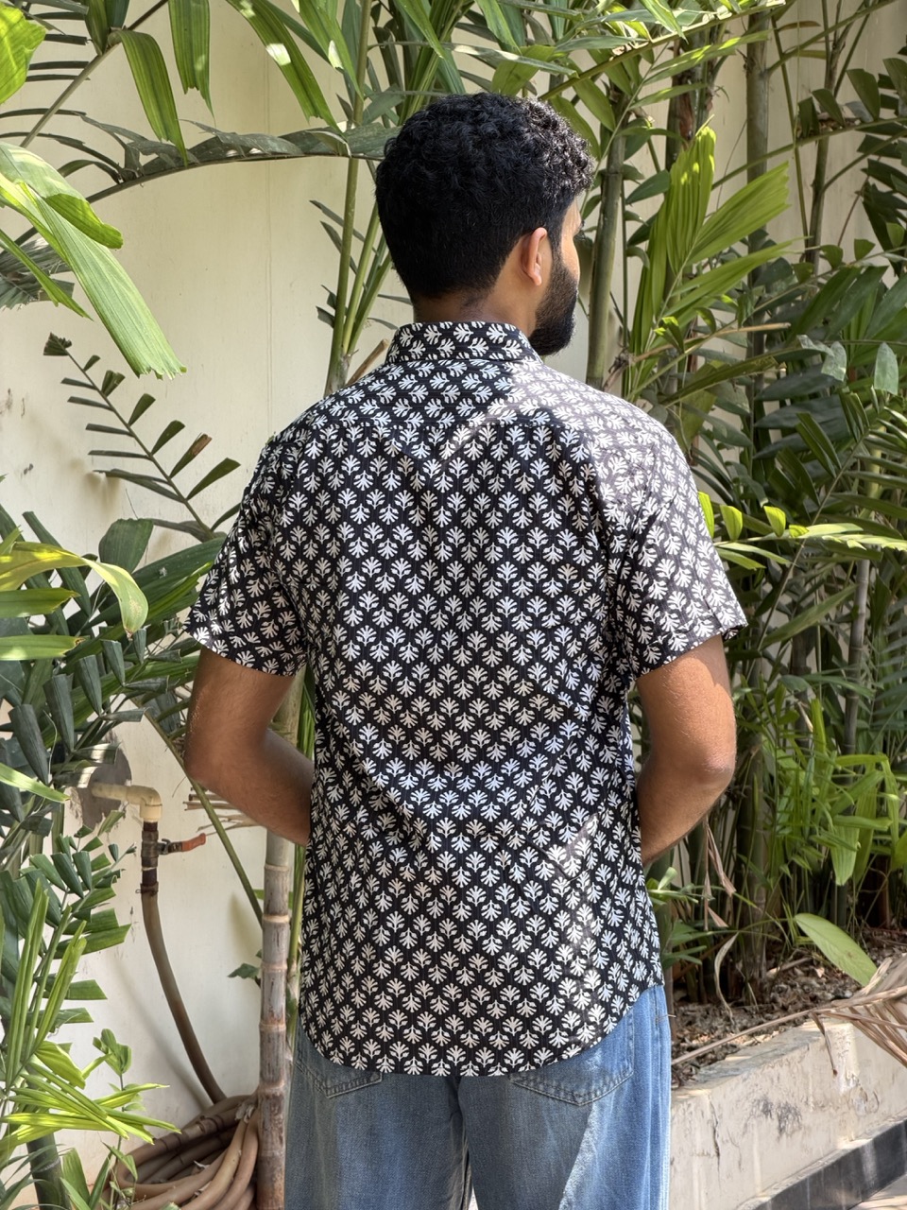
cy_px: 605
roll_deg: +0.3
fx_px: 3494
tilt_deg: -4.1
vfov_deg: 19.6
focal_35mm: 100
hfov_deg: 14.8
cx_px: 454
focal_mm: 16.89
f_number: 2.8
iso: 50
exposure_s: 1/175
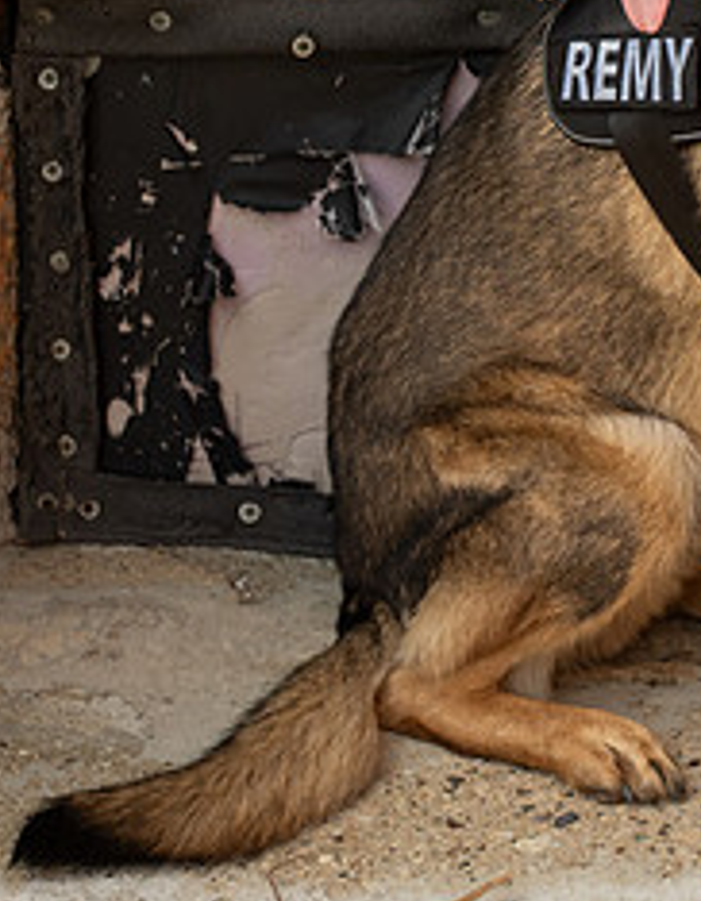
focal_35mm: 128
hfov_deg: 11.6
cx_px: 799
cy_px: 142
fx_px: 3378
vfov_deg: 15.1
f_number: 4
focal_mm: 25
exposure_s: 1/400
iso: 200
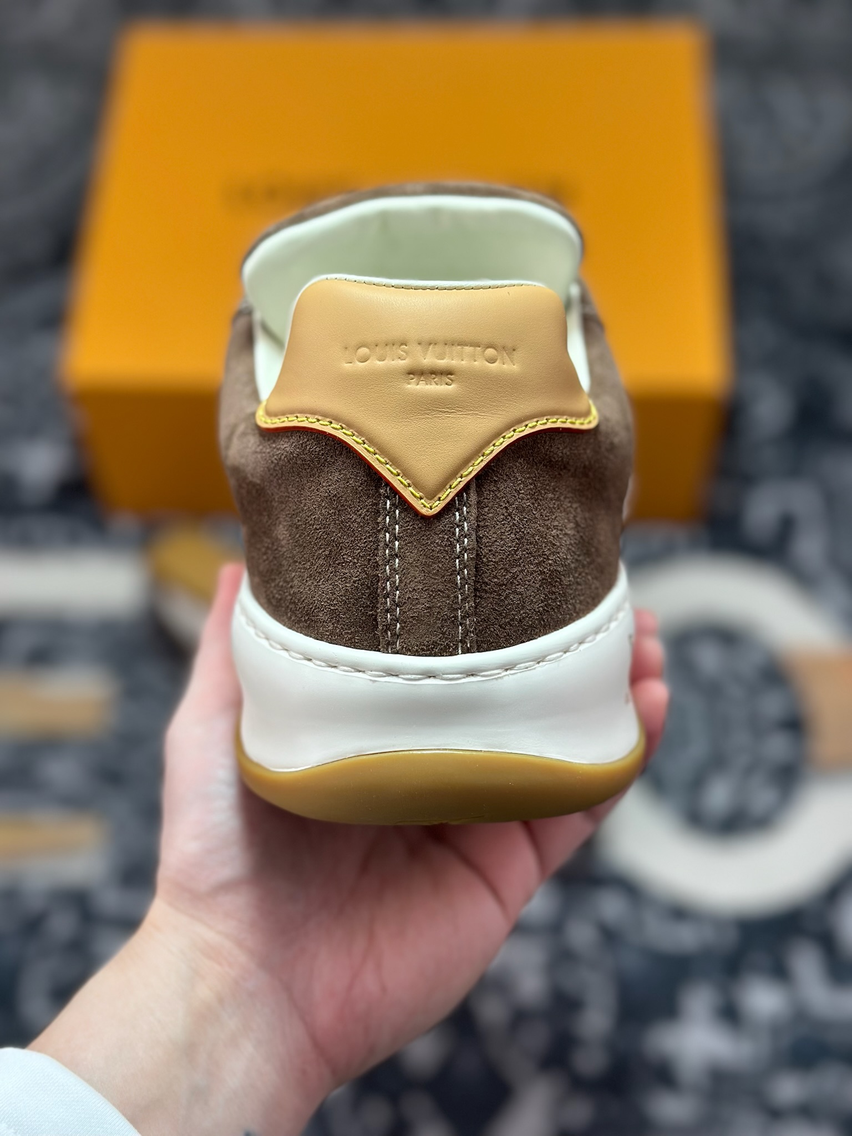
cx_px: 426
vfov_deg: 39.7
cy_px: 568
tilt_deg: -58.3
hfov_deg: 30.3
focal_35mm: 48
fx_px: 1575
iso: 80
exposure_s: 1/724
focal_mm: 6.86
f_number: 1.78
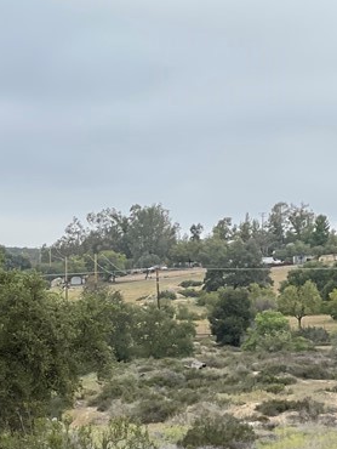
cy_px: 436
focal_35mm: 177
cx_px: -84
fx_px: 2295
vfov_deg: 11.1
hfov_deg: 8.3
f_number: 2.2
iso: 20
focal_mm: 7.5
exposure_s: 1/889
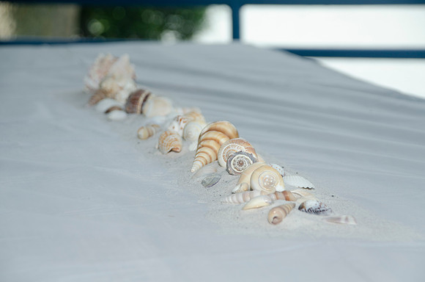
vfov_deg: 10.1
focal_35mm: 135
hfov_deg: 15.2
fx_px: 1590
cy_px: 141
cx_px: 212
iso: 100
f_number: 6.3
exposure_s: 1/250
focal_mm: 90
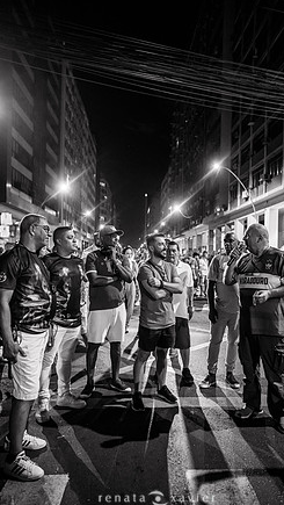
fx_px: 348
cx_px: 155
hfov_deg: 44.4
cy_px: 258
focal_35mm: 26
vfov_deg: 71.9
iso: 2500
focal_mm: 24
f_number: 2
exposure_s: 1/200
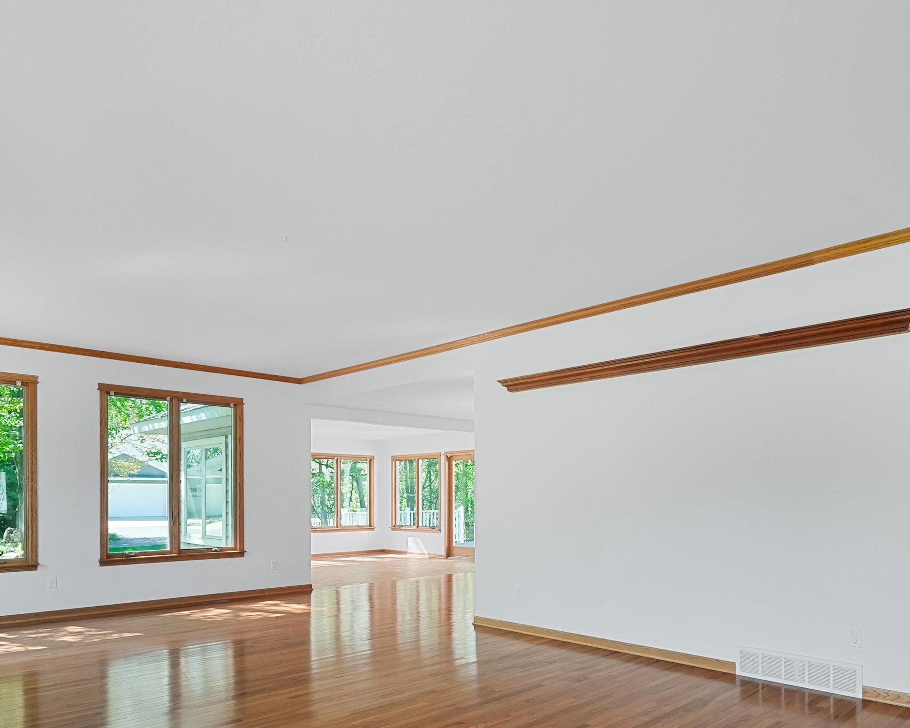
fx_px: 619
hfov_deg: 72.0
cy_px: 493
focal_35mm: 23
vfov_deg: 59.3
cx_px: 535
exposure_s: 1/15
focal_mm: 15
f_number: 10
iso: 2000
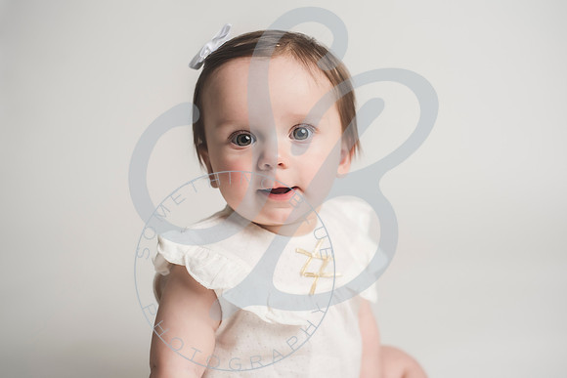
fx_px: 788
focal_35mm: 50
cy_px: 189
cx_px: 284
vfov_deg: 27.0
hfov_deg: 39.6
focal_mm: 50
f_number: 2.8
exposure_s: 1/250
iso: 100
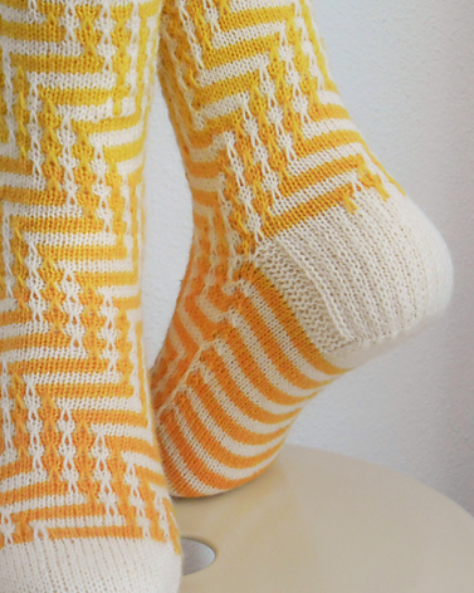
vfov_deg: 37.9
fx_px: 860
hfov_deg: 30.7
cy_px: 241
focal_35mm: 49
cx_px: 186
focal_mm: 6.6
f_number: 4
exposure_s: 1/34
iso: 100
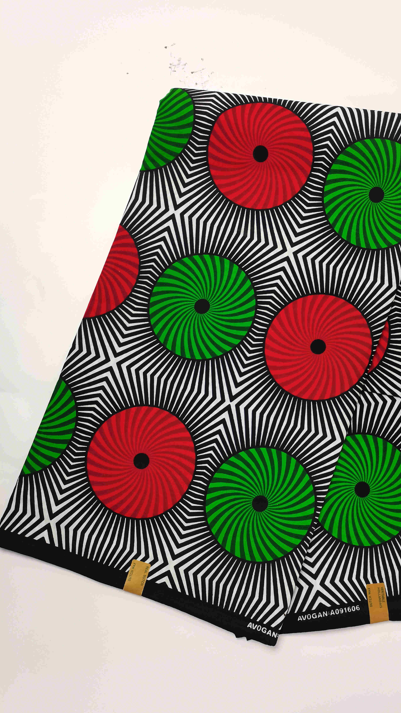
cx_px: 263
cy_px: 362
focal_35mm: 29
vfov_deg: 66.1
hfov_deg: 39.8
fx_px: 548
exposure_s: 1/50
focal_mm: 5.58
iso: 125
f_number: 1.8
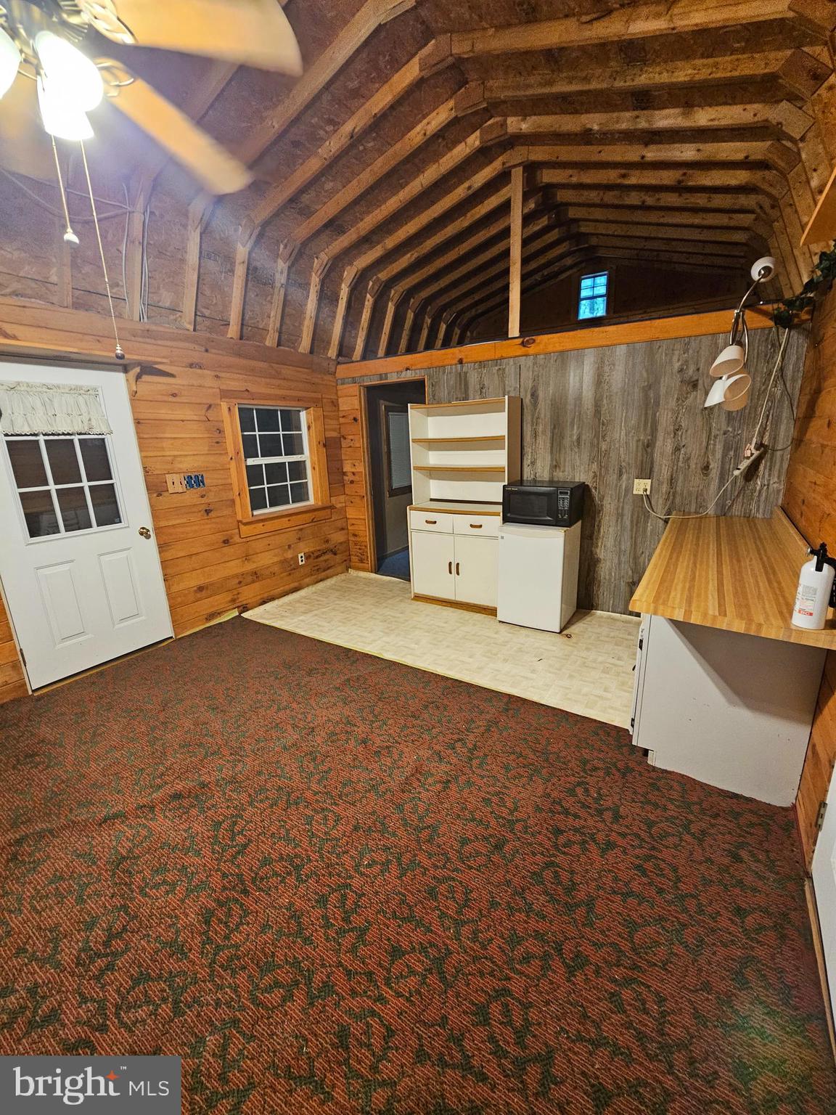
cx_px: 418
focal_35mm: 13
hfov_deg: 89.9
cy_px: 558
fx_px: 419
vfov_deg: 106.2
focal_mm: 2.2
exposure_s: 1/30
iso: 500
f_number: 2.2
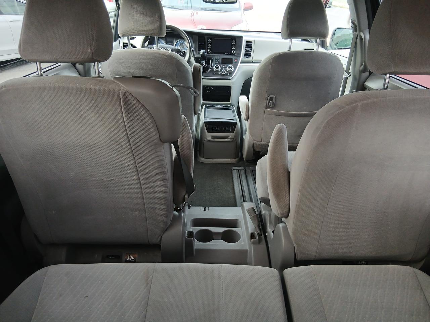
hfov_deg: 67.3
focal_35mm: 26
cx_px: 215
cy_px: 161
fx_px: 323
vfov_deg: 53.1
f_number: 1.8
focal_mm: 3.98
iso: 160
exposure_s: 1/60
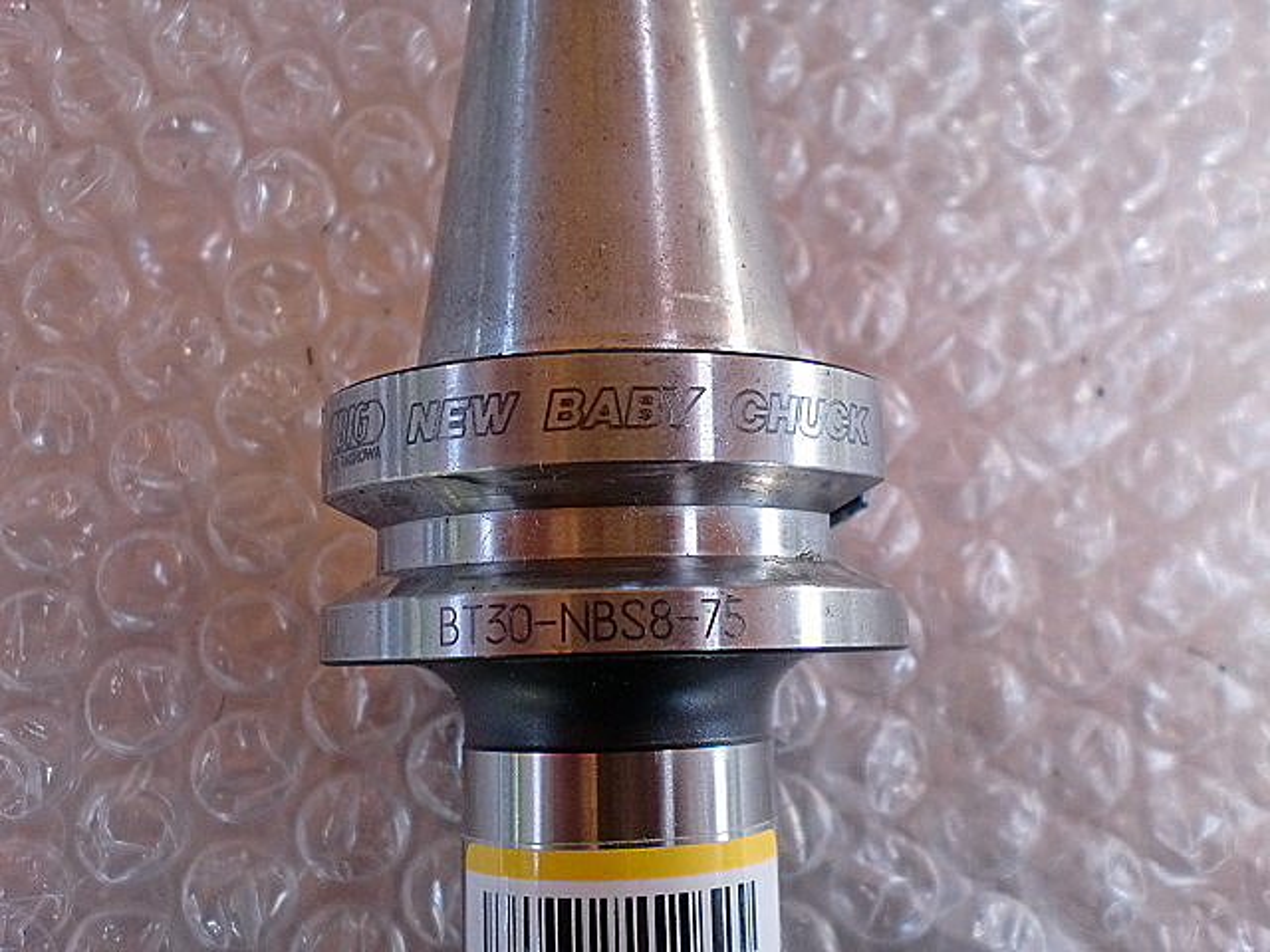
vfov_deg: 40.7
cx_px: 635
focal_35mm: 35
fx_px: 1284
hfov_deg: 52.6
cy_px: 476
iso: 160
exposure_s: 1/60
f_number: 3.1
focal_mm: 6.3
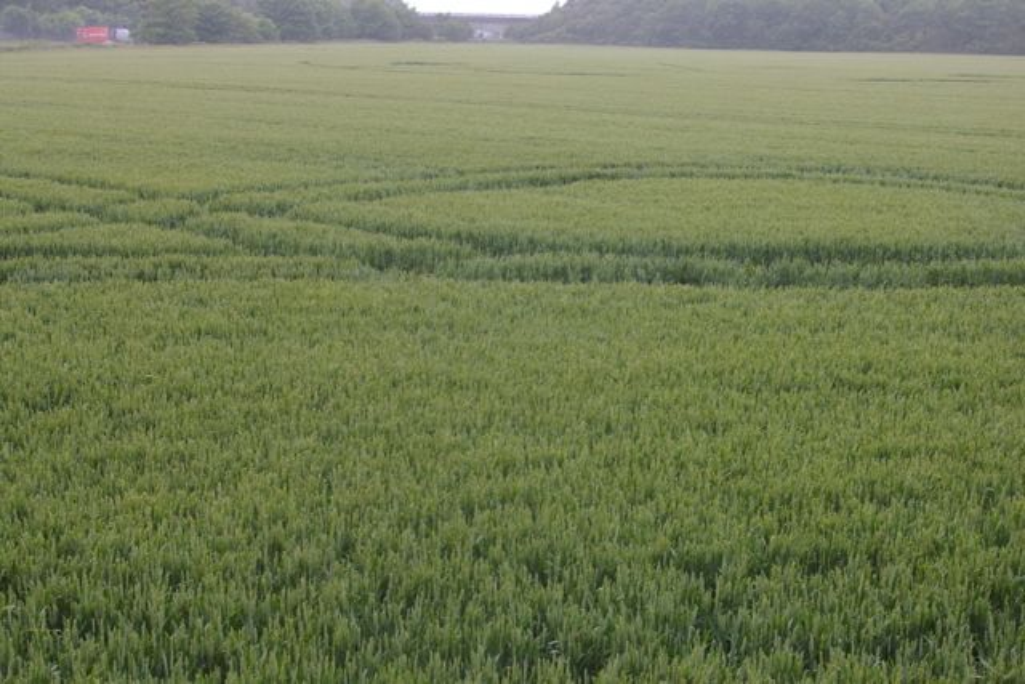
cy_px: 342
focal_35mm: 52
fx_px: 1495
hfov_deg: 37.8
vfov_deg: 25.8
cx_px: 512
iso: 400
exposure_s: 1/180
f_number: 8
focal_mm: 35
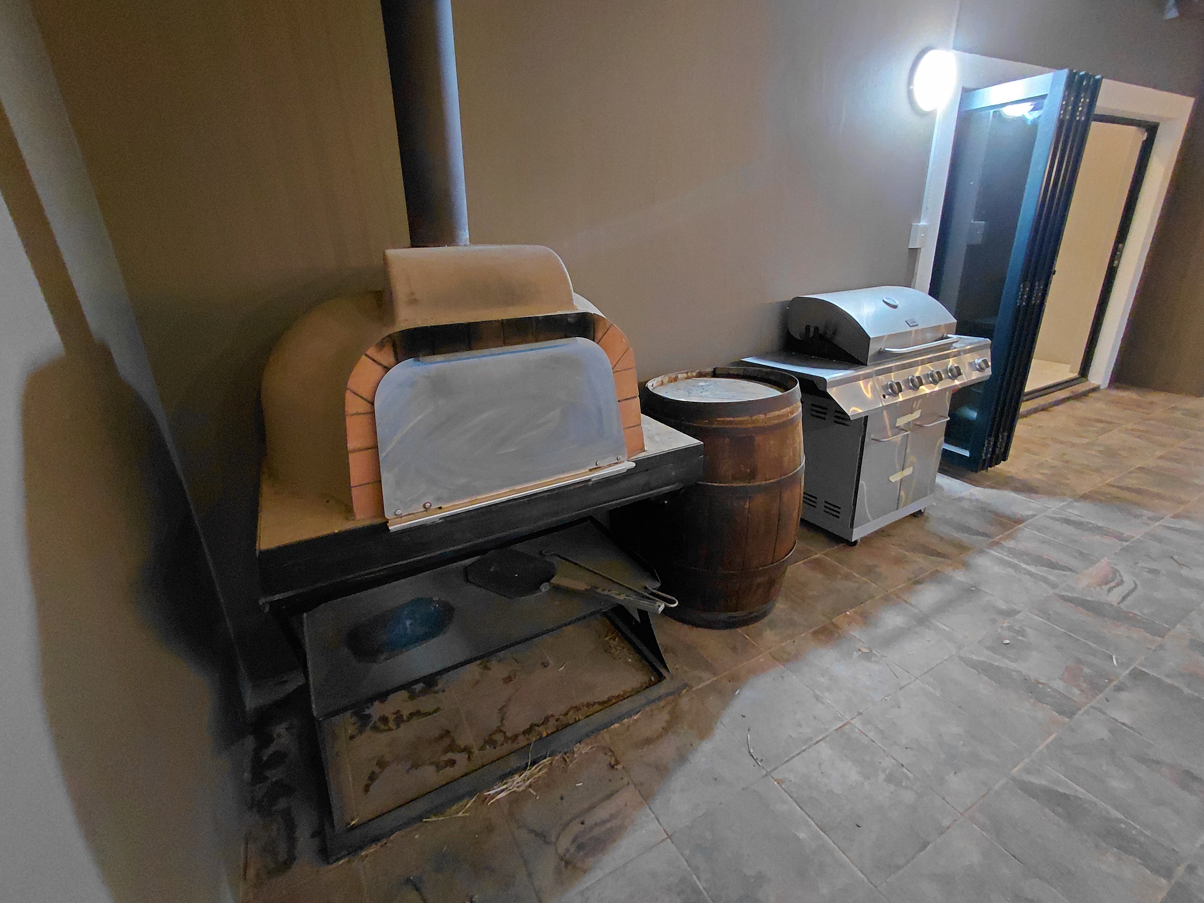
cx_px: 602
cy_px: 452
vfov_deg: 78.1
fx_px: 557
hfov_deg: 94.5
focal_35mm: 16
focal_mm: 1.64
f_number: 2.2
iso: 800
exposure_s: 1/14.3
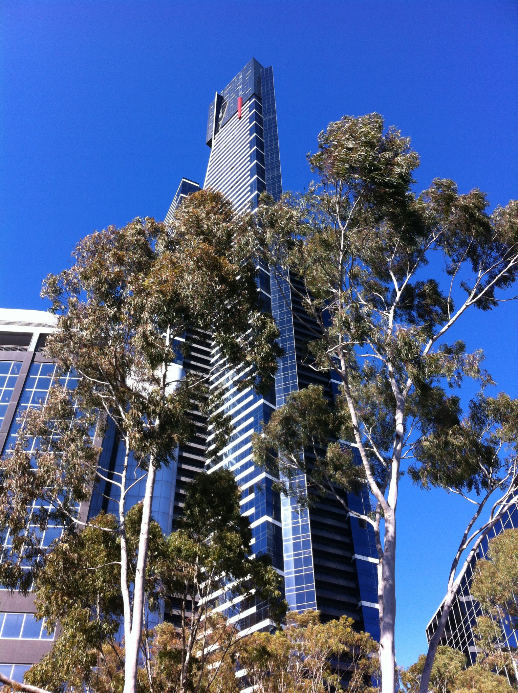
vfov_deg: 52.7
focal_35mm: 35
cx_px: 259
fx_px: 700
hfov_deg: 40.6
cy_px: 346
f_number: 2.8
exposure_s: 1/580
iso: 80
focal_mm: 3.85
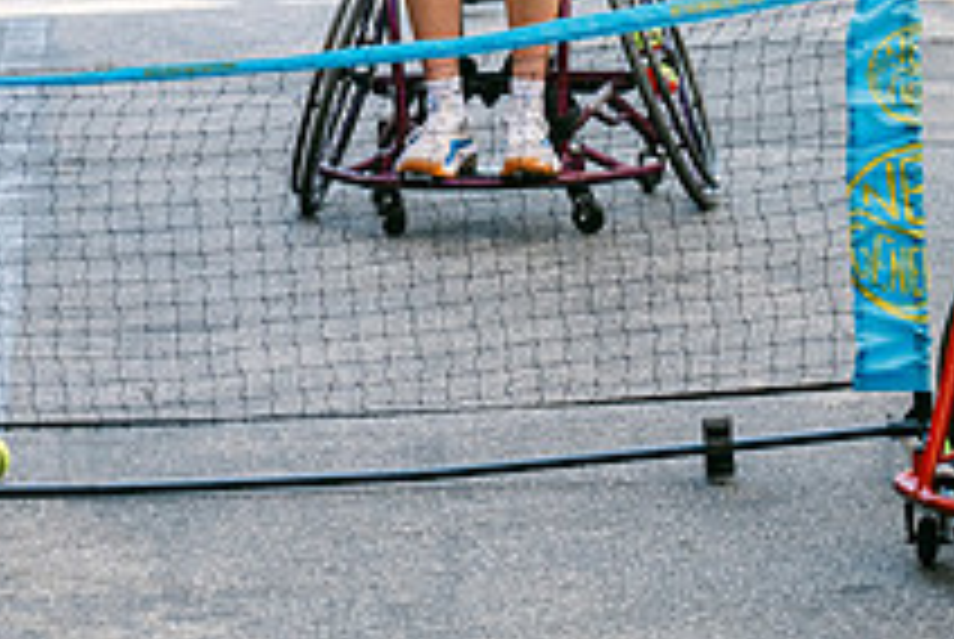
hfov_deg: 9.9
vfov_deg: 6.7
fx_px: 5440
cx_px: 9
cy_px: 74
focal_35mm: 205
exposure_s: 1/550
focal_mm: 50
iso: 160
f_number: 2.8
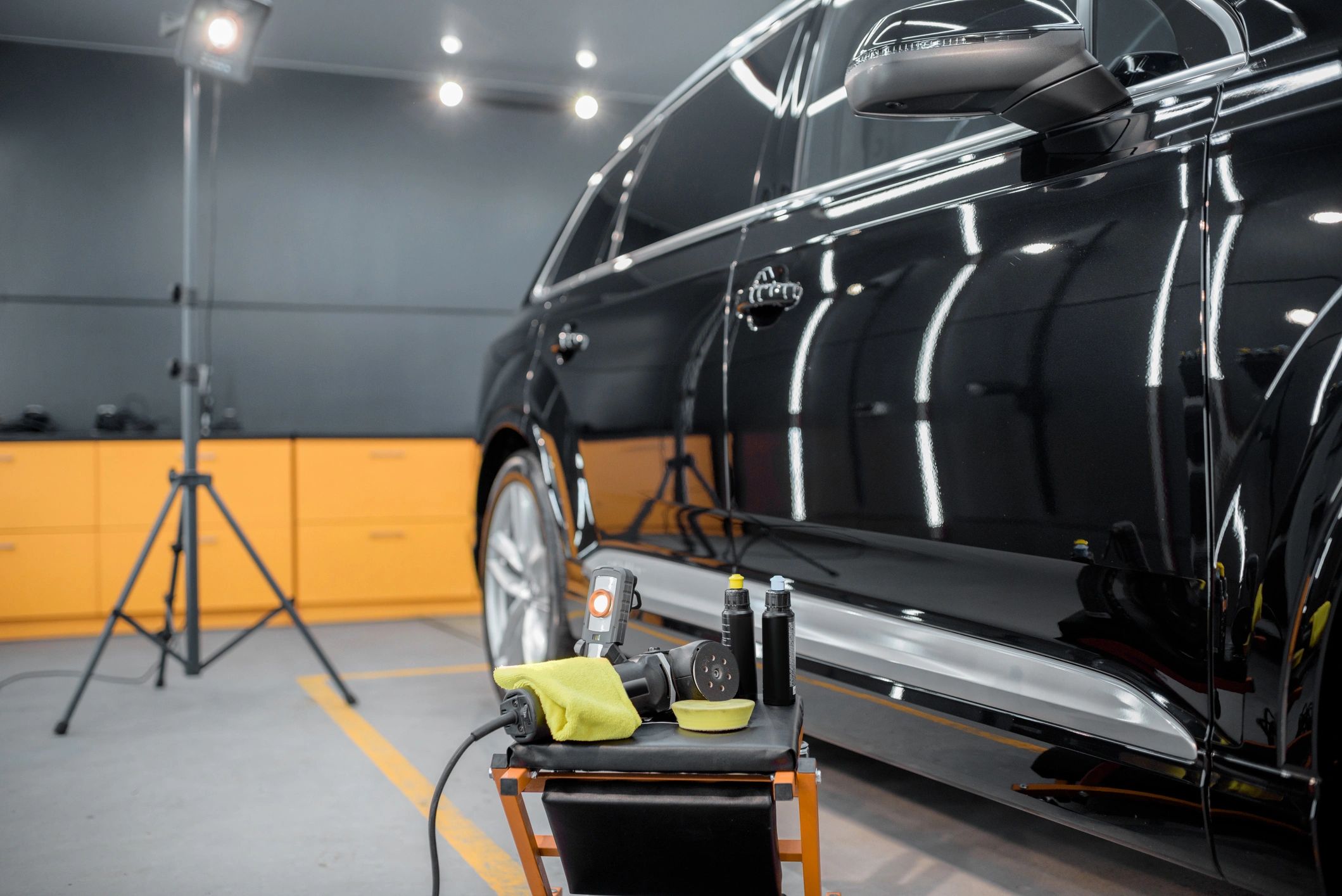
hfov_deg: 54.4
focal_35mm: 35
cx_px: 671
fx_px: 1305
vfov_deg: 37.9
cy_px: 448
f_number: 2.2
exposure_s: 1/200
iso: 500
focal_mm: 35
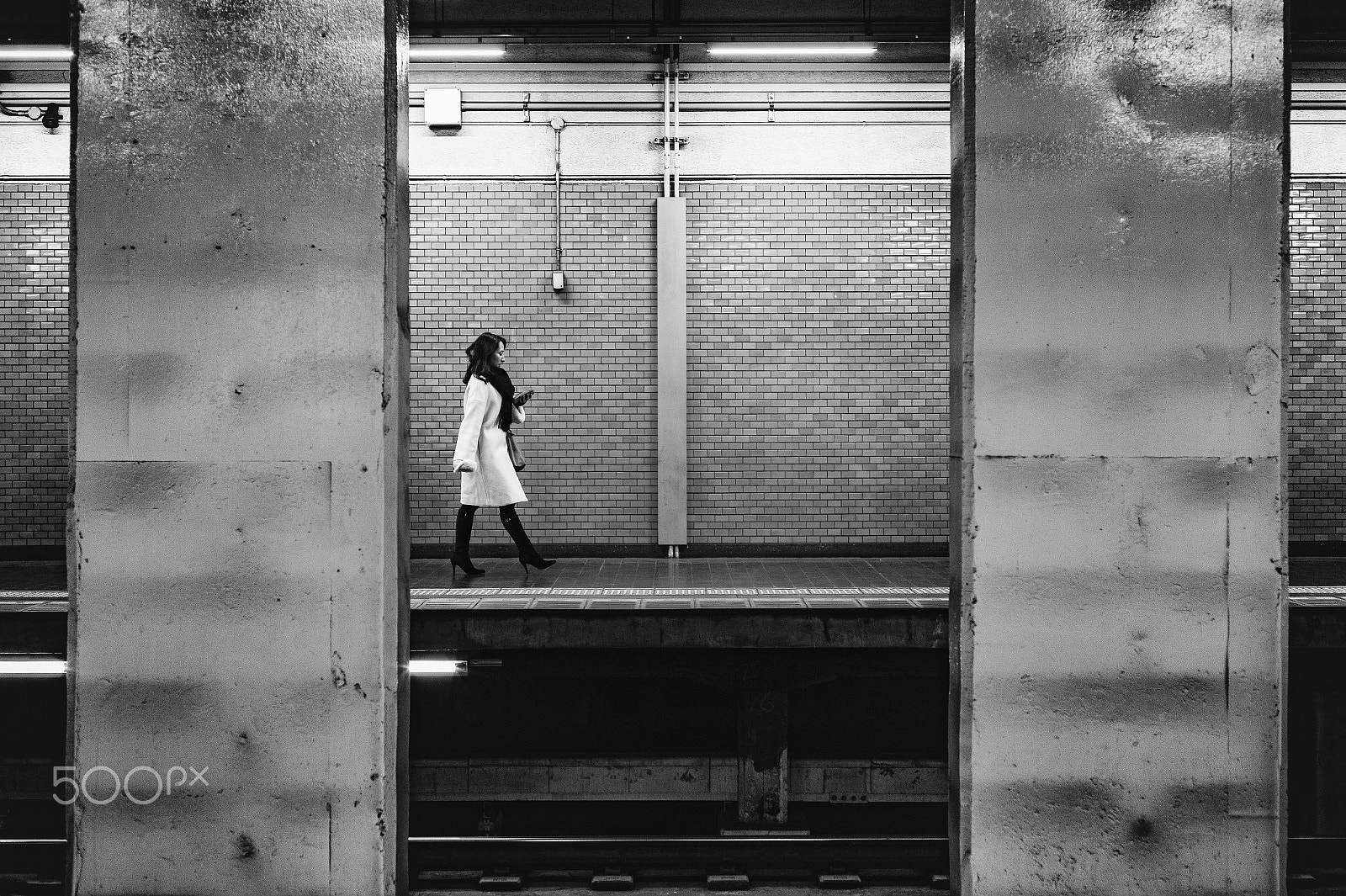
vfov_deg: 27.0
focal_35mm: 50
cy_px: 448
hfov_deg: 39.6
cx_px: 673
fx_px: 1868
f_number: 3.4
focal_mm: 50
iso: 1250
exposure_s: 1/180
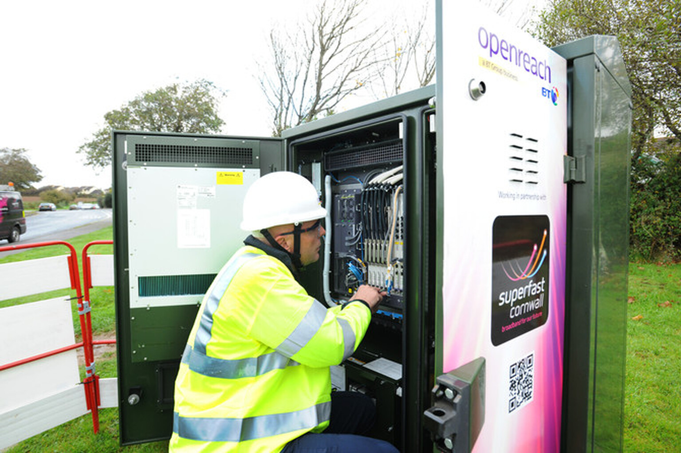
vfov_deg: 64.5
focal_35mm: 19
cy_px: 226
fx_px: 359
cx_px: 340
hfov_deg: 86.9
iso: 800
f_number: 7.1
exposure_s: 1/100
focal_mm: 19
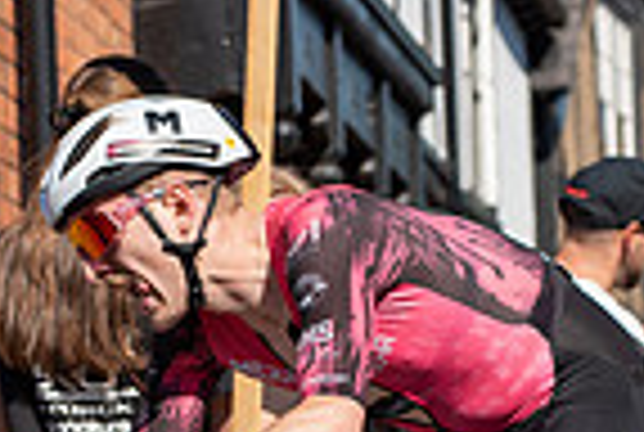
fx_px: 4643
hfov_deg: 7.9
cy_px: 614
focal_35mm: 259
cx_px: 261
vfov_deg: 5.3
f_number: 3.5
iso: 100
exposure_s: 1/1000
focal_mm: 64
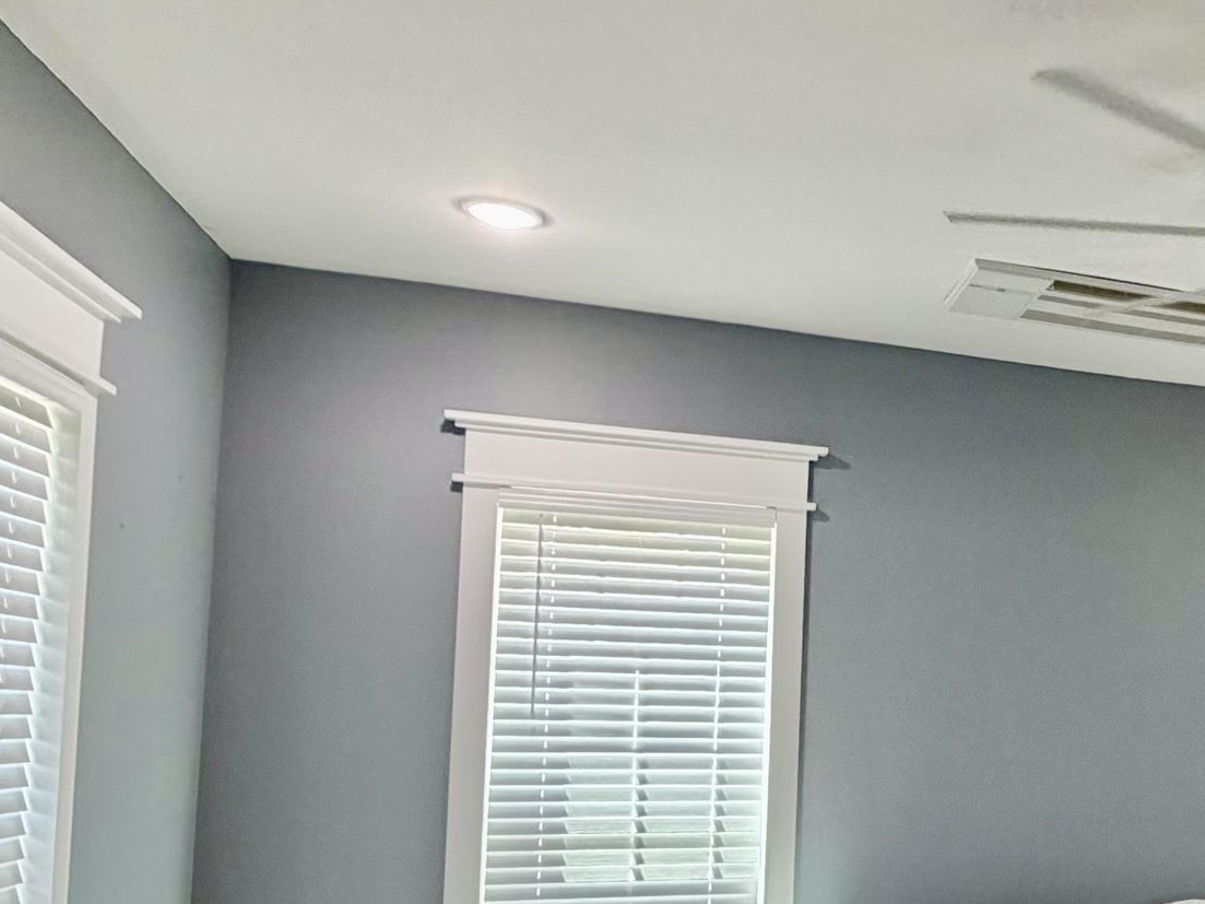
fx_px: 1357
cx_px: 1249
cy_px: 661
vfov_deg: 36.1
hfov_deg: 40.8
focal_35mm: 39
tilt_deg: +0.9
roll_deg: -0.9
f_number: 2.2
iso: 200
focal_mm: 2.22
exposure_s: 1/120
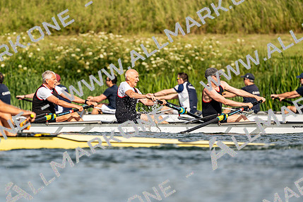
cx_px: 148
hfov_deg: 2.5
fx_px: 6834
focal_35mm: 812
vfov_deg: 1.7
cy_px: 103
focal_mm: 600
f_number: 6.3
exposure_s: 1/2000
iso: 200
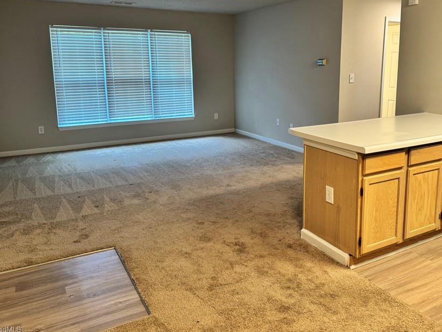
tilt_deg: -9.9
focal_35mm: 30
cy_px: 127
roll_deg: -0.3
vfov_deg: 46.4
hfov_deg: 59.6
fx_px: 383
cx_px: 259
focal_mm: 6.76
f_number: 1.78
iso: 125
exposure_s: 1/60
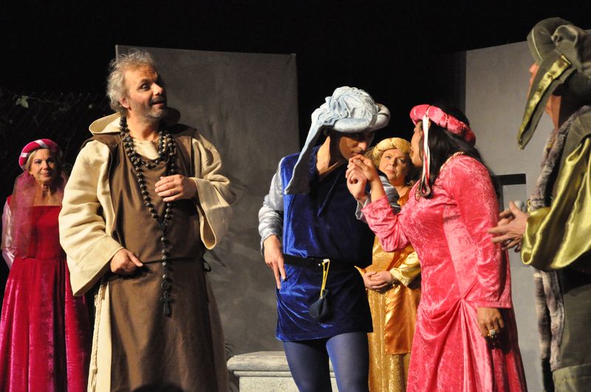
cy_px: 196
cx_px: 296
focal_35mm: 105
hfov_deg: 19.5
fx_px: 1721
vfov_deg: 13.0
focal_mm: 70
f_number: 5.3
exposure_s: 1/60
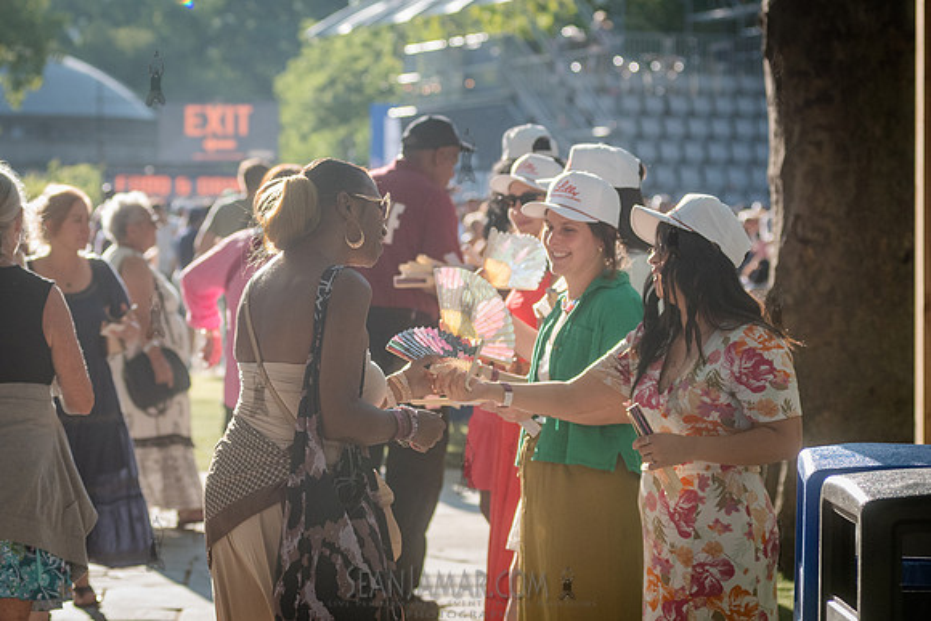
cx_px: 437
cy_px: 358
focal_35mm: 118
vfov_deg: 11.6
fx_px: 3061
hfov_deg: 17.3
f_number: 4
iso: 1000
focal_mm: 80
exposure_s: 1/2500
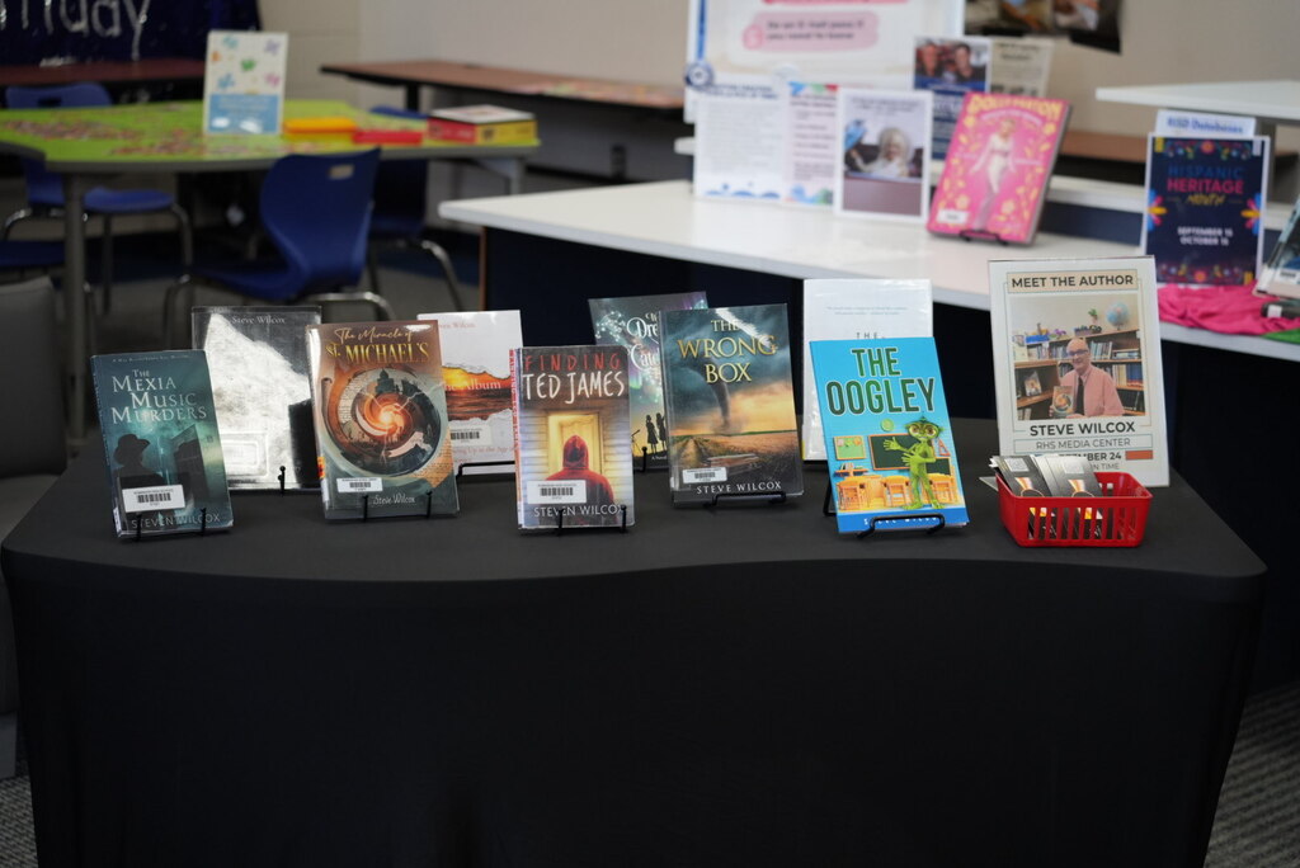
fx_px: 2637
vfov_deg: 18.7
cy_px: 434
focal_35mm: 73
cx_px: 650
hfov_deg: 27.7
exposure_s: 1/160
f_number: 4.5
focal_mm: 73
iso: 1600
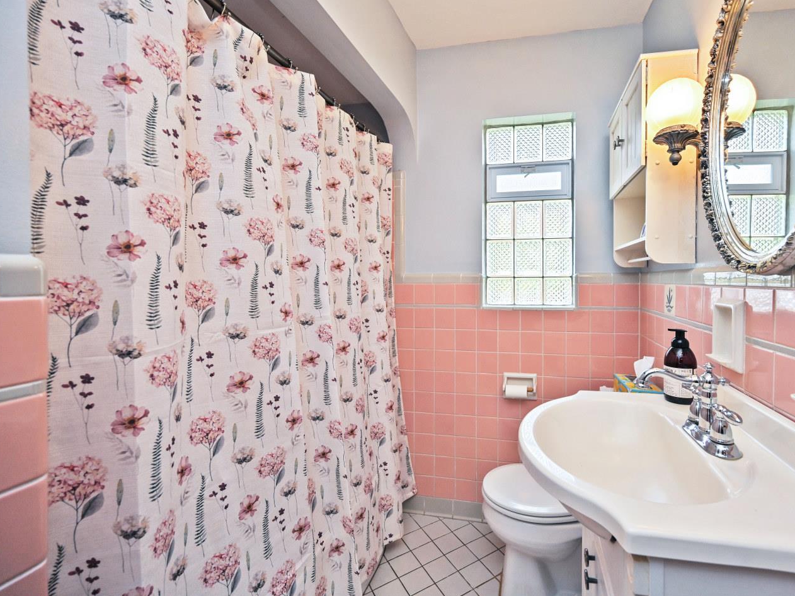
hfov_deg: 93.6
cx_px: 465
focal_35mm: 16
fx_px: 367
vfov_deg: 78.0
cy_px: 284
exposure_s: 1/80
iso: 200
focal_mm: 14
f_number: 4.5
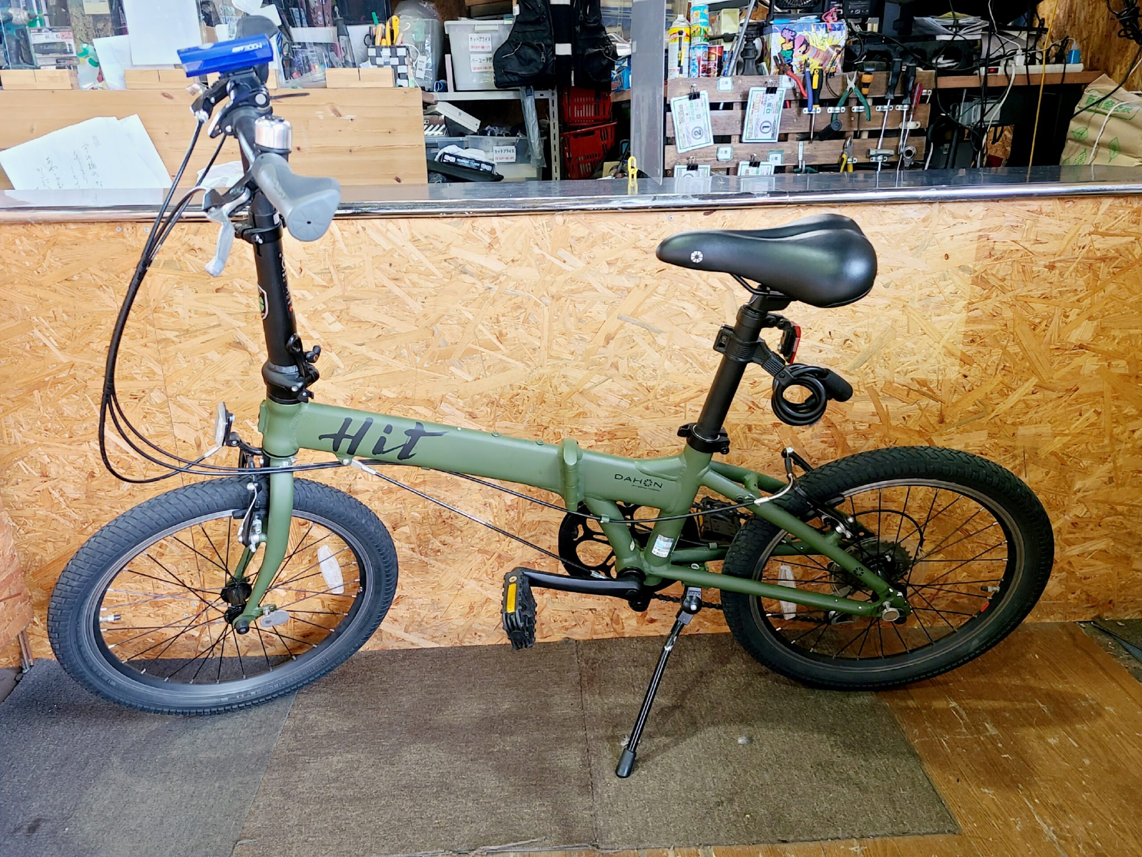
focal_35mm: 26
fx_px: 858
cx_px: 571
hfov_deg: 67.3
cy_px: 428
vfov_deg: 53.1
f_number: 1.8
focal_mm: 5.4
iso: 125
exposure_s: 1/50
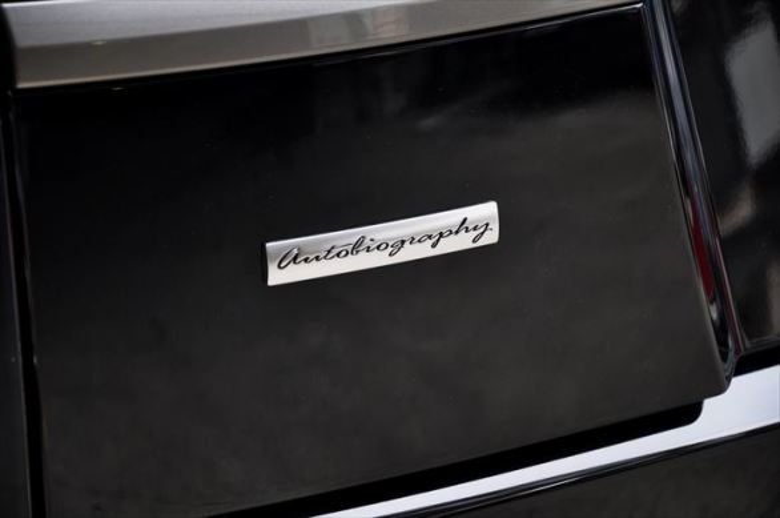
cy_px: 259
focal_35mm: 158
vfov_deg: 8.7
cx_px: 390
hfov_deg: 13.1
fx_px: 3408
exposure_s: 1/60
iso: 450
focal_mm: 105
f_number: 5.6
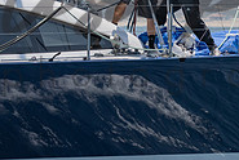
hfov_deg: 3.0
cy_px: -12
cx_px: 369
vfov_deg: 2.0
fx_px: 4542
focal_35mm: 683
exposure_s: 1/2000
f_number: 6.3
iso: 250
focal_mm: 180
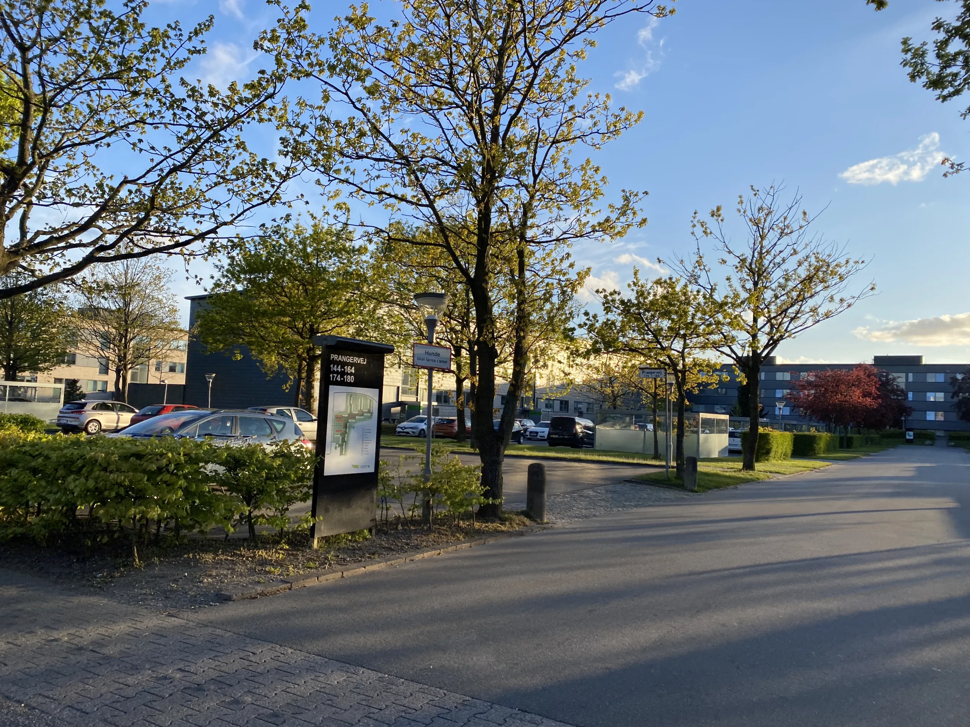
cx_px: 485
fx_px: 729
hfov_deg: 67.3
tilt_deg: +2.5
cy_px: 364
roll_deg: -3.9
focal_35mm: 26
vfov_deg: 53.1
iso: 32
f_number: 1.8
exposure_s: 1/1082
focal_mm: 4.25
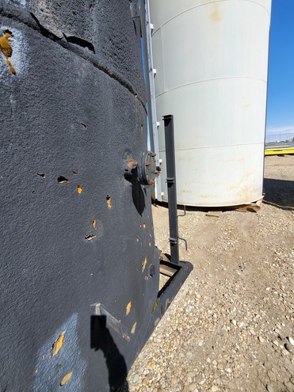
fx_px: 159
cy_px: 182
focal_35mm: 14
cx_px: 151
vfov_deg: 101.9
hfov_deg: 85.6
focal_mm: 1.8
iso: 50
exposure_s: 1/785
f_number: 2.2
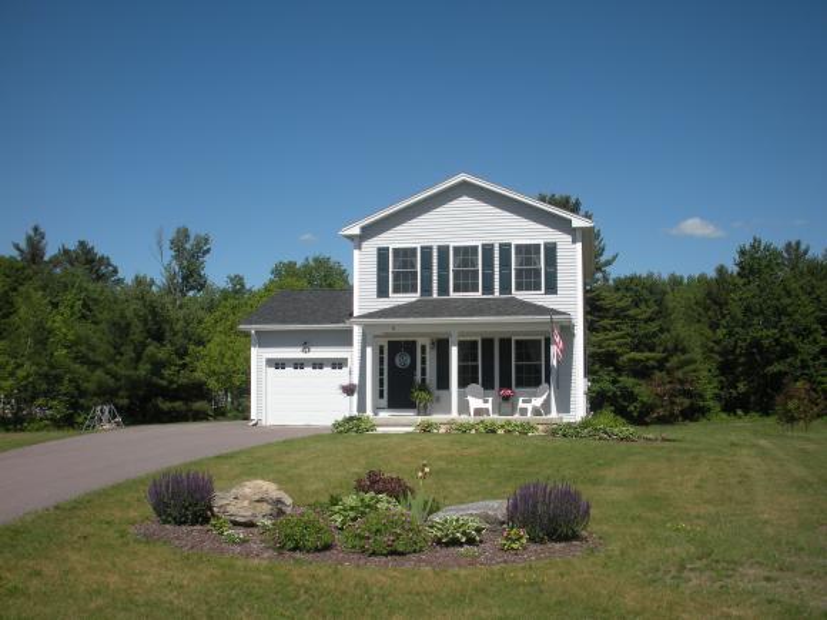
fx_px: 836
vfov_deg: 40.7
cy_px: 310
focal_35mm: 35
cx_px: 414
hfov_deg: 52.6
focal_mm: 6.3
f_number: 5.6
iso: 64
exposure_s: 1/418
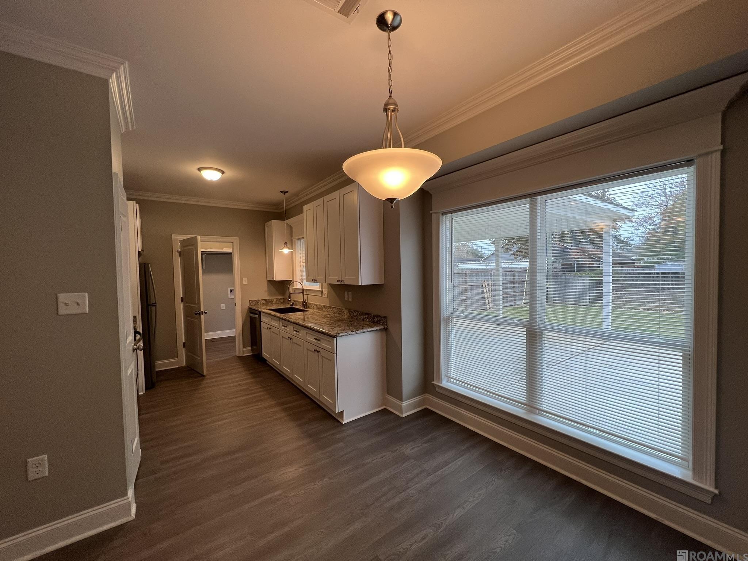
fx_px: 281
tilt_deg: -1.3
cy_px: 280
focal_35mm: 13
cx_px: 374
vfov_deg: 89.9
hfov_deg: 106.2
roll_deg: +1.2
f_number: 1.8
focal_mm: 1.57
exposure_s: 1/120
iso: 125
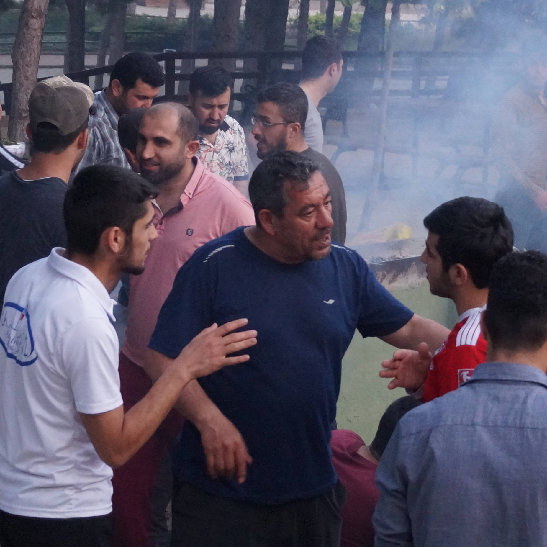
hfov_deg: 13.2
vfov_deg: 13.3
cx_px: 470
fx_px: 2346
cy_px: 315
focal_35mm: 131
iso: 1250
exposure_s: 1/160
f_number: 4.5
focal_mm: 35
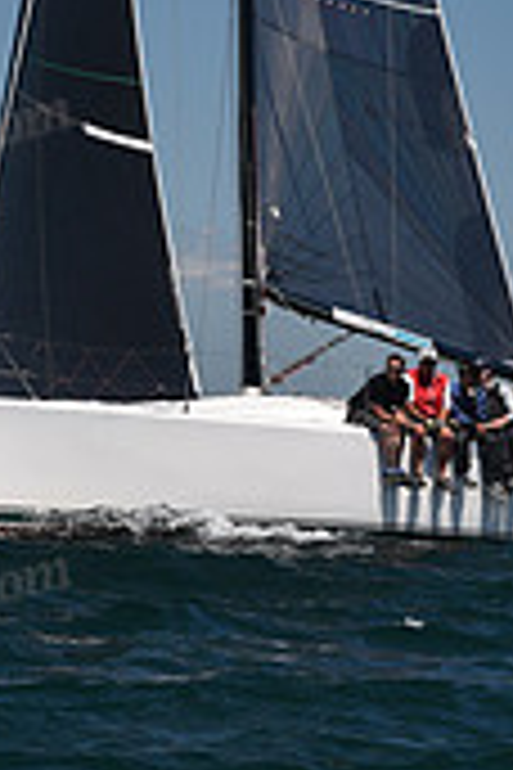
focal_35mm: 278
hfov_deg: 4.9
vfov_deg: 7.4
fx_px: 5942
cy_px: -117
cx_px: 304
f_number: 7.1
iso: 250
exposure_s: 1/800
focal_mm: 82
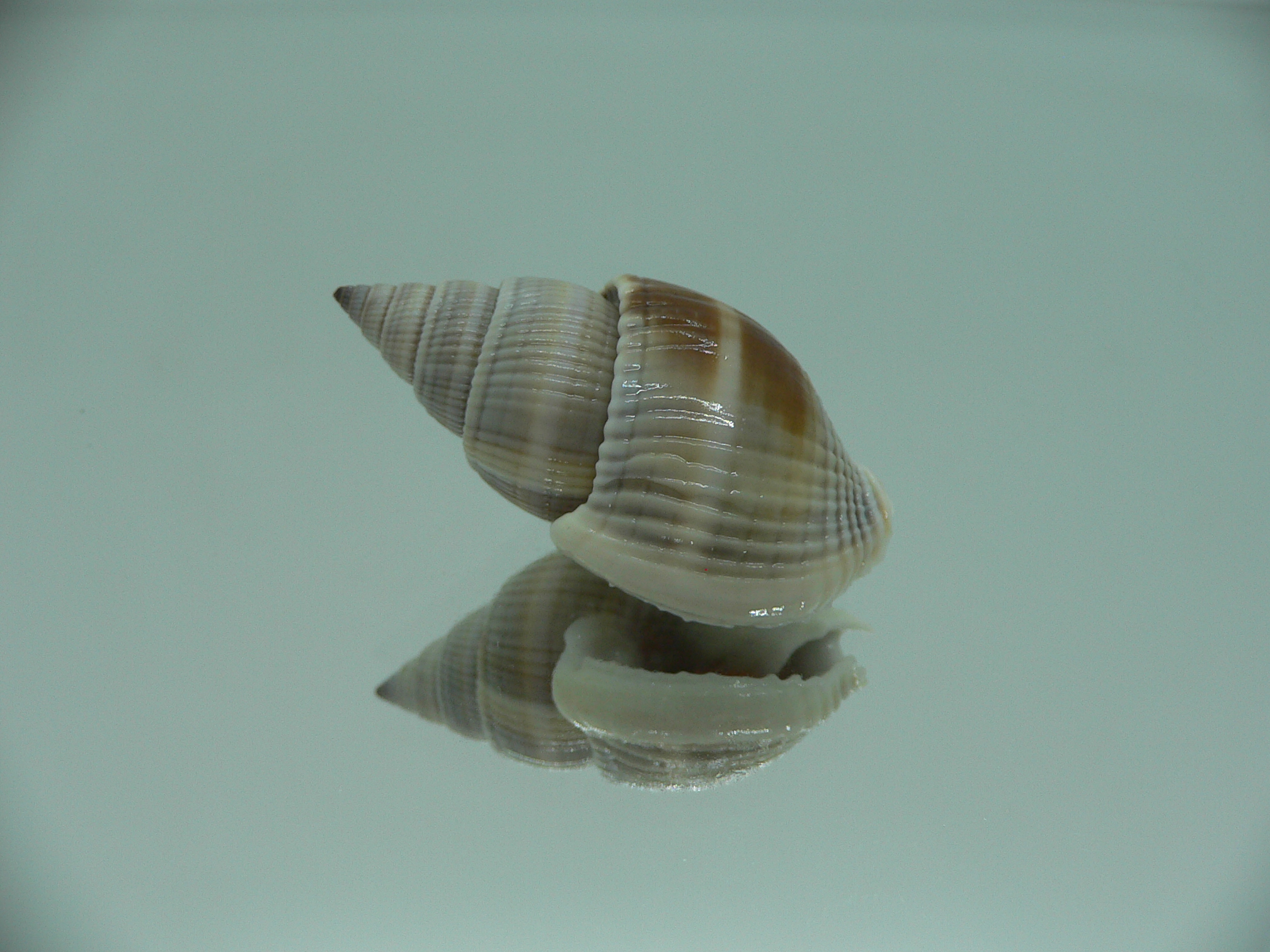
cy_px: 476
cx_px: 635
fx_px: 1284
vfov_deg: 40.7
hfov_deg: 52.6
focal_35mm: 35
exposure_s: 1/60
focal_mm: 4.6
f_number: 2.8
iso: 80
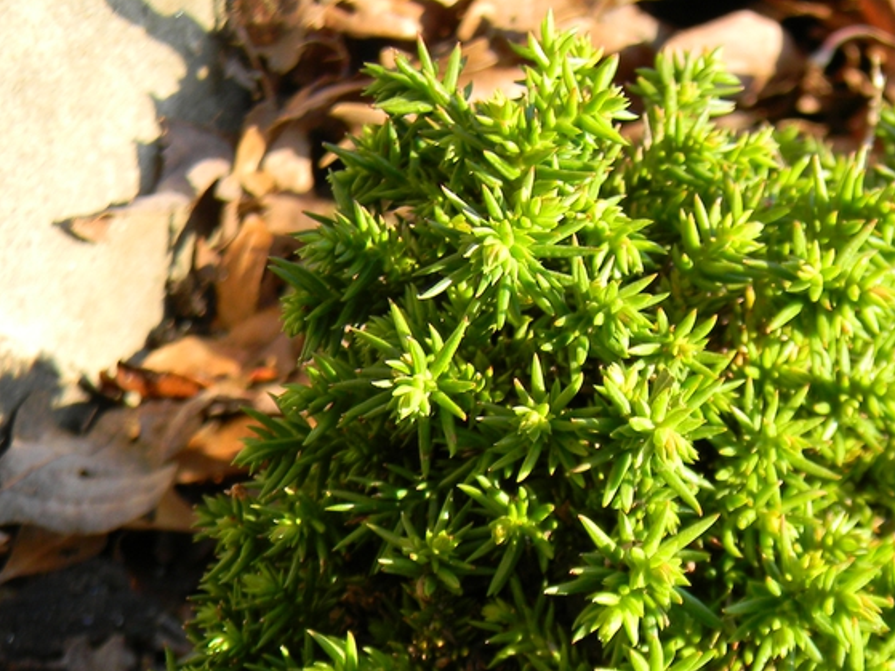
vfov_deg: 22.1
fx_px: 1706
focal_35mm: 66
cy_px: 482
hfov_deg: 28.3
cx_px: 794
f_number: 3.7
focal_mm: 6.4
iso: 80
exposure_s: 1/67.3
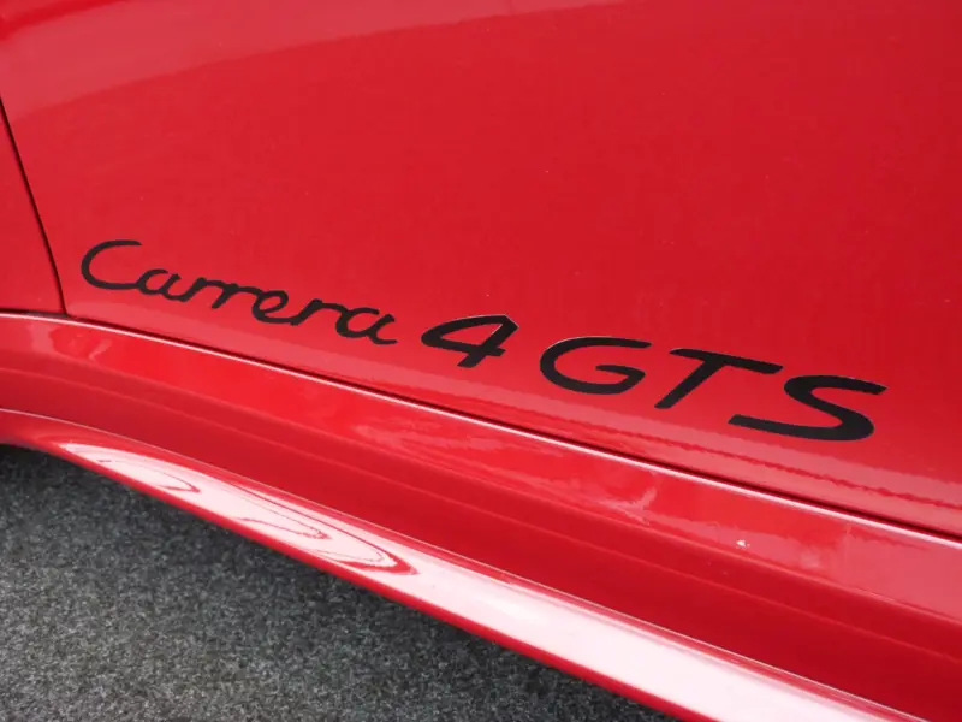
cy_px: 361
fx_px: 1084
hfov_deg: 47.9
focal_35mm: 39
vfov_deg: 36.8
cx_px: 481
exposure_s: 1/15
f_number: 3.1
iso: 200
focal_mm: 7.1
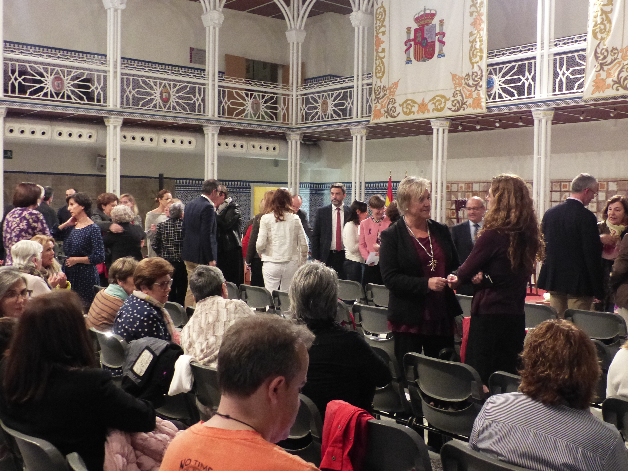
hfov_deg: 44.8
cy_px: 236
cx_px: 314
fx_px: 762
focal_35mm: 42
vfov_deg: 34.3
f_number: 2.8
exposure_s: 1/15
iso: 800
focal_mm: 7.6
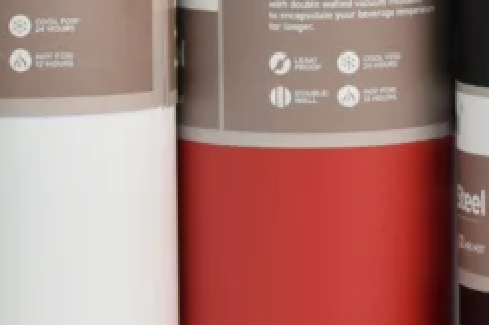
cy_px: 9
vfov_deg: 4.3
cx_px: 287
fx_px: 4316
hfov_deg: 6.5
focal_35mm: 318
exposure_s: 1/160
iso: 1600
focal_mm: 50
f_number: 4.5
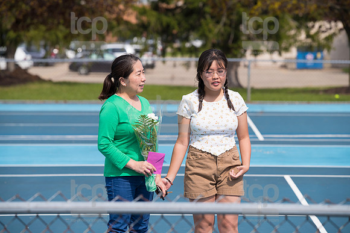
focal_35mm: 180
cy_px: 116
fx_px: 1750
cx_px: 175
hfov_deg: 11.4
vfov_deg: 7.6
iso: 250
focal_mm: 180
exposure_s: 1/1250
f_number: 5.6
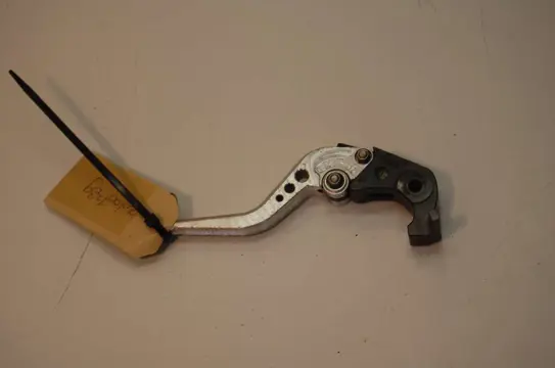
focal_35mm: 82
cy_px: 184
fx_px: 1270
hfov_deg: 24.7
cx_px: 278
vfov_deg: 16.5
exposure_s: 1/125
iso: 360
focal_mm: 55
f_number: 5.6
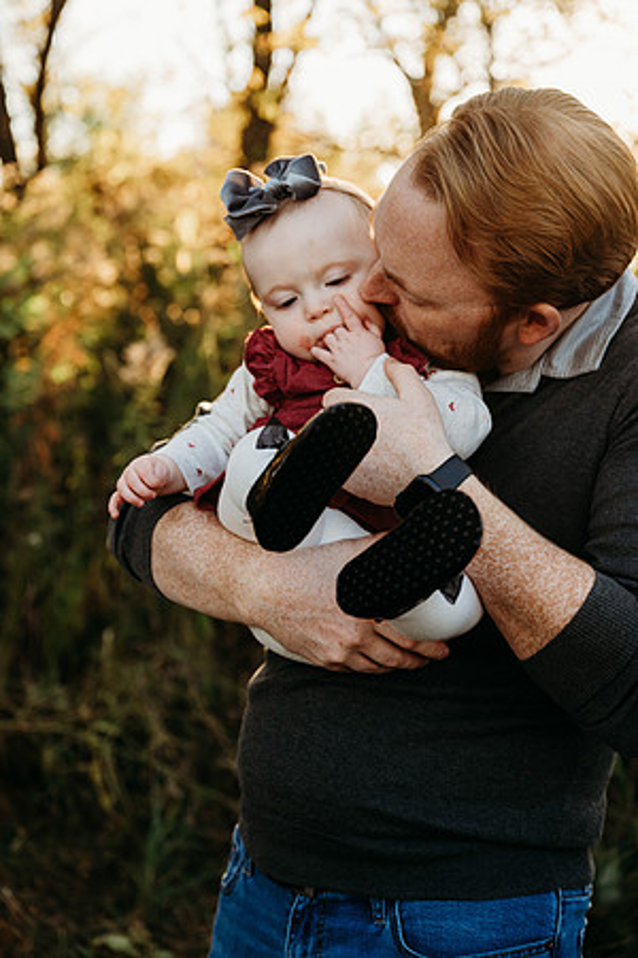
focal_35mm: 55
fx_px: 1462
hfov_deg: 24.6
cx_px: 319
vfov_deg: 36.2
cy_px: 479
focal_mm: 55
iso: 640
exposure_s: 1/640
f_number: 3.5
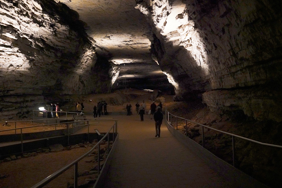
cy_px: 94
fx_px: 251
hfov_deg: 58.7
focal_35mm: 32
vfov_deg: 41.1
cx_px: 141
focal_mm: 32
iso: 12800
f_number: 5.6
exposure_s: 1/60
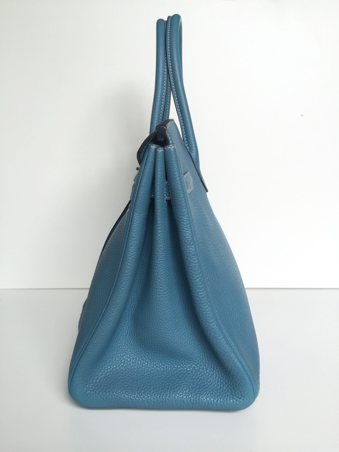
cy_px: 226
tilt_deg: -7.9
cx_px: 170
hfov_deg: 48.2
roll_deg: -1.0
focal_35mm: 29
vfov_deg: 61.7
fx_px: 379
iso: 32
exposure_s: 1/120
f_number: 2.2
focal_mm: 4.15
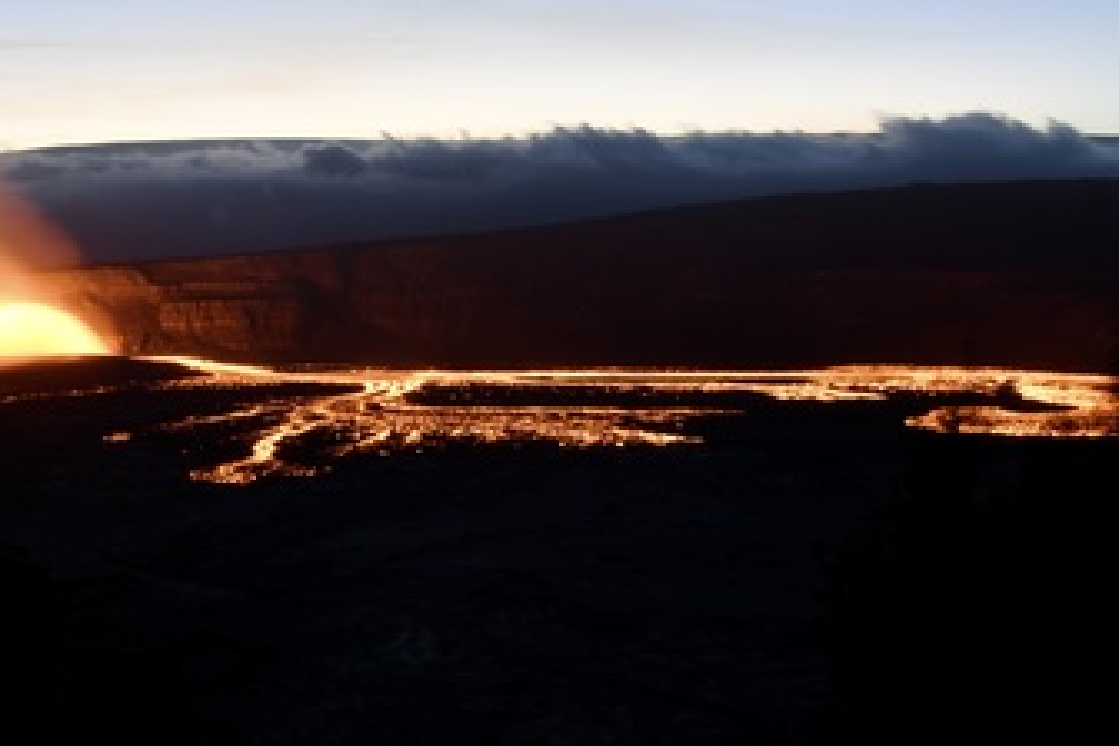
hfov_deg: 39.6
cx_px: 500
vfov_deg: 27.0
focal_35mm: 50
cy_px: 395
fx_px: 1554
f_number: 22
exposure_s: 13
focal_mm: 20
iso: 100
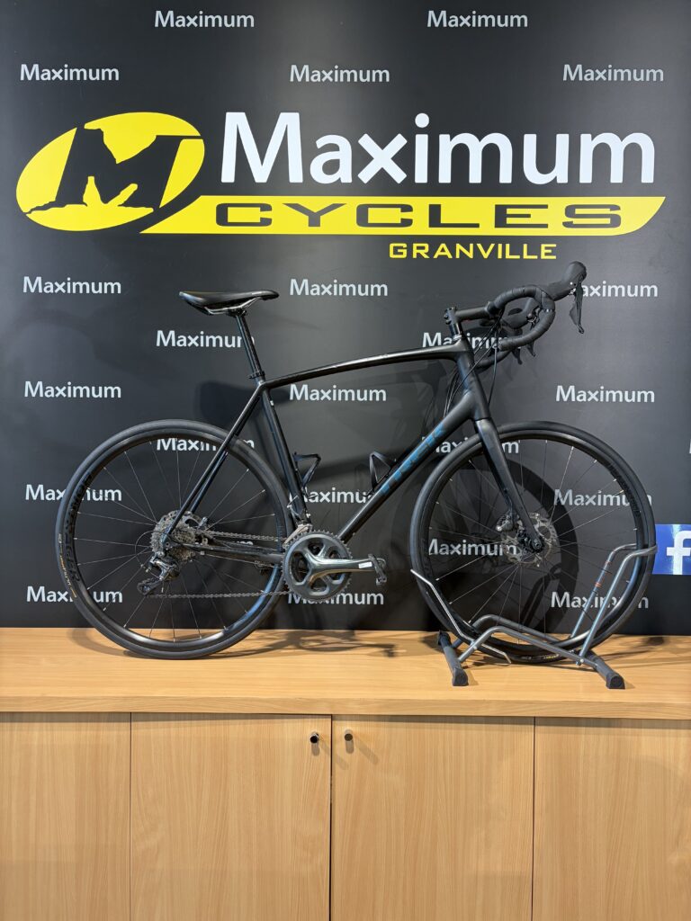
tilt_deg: -1.6
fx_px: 692
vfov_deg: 67.3
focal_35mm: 26
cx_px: 346
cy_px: 460
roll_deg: -0.1
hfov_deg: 53.1
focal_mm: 5.96
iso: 100
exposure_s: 1/50
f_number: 1.6
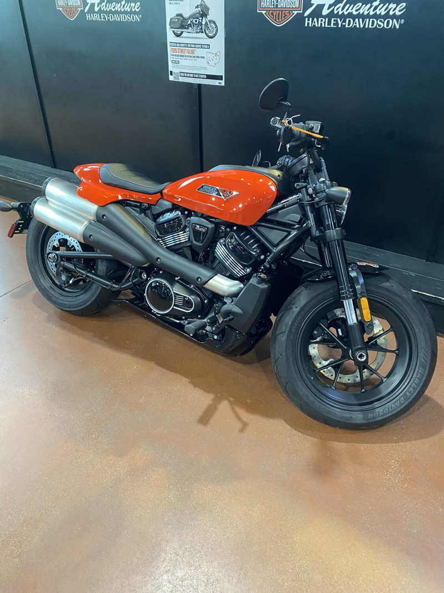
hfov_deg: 53.1
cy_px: 296
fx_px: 445
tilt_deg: -32.6
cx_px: 222
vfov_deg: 67.3
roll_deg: +1.2
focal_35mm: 26
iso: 320
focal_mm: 4.25
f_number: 1.8
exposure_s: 1/60
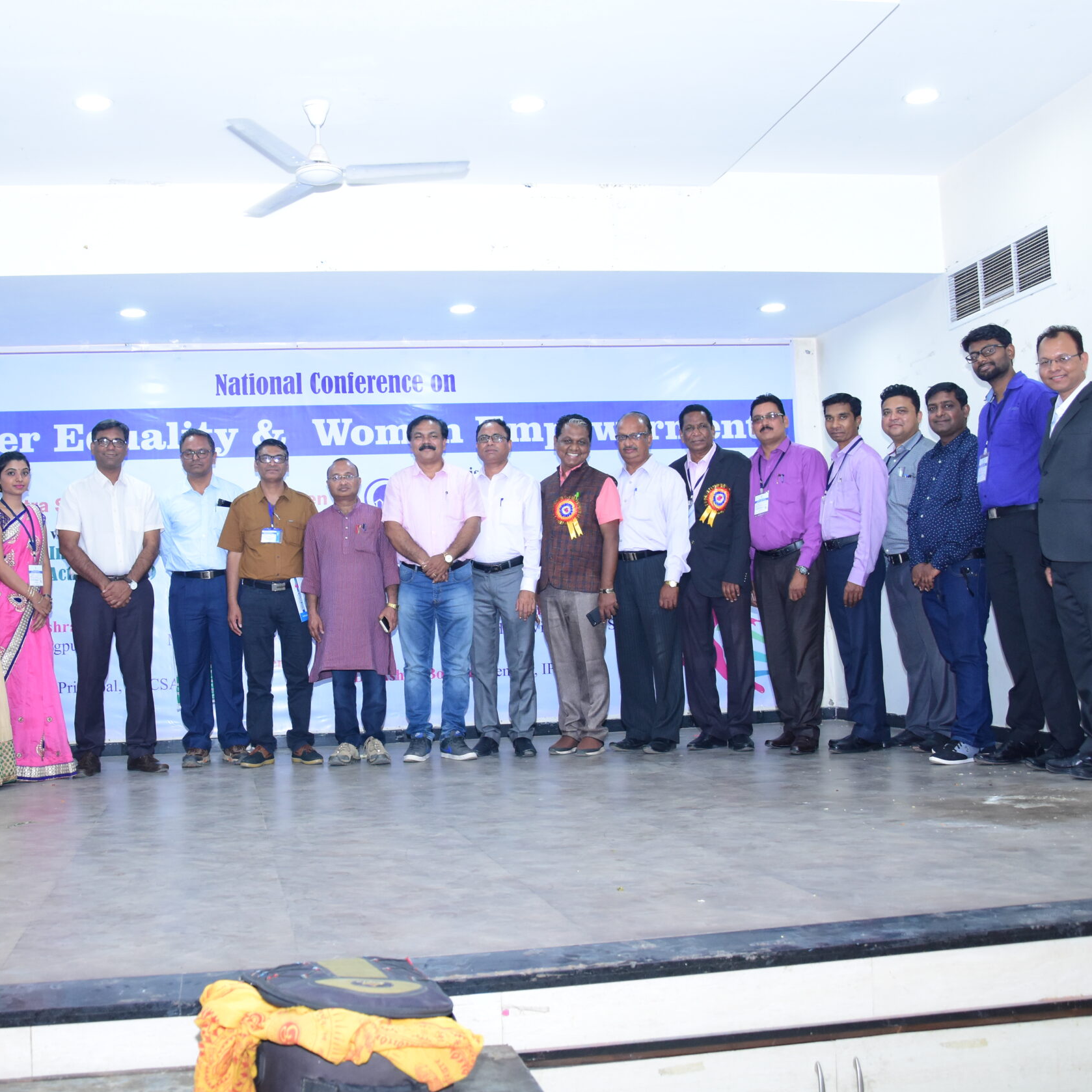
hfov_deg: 46.9
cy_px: 540
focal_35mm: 35
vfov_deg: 47.2
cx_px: 426
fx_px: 1249
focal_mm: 18
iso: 1000
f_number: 4
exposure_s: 1/100
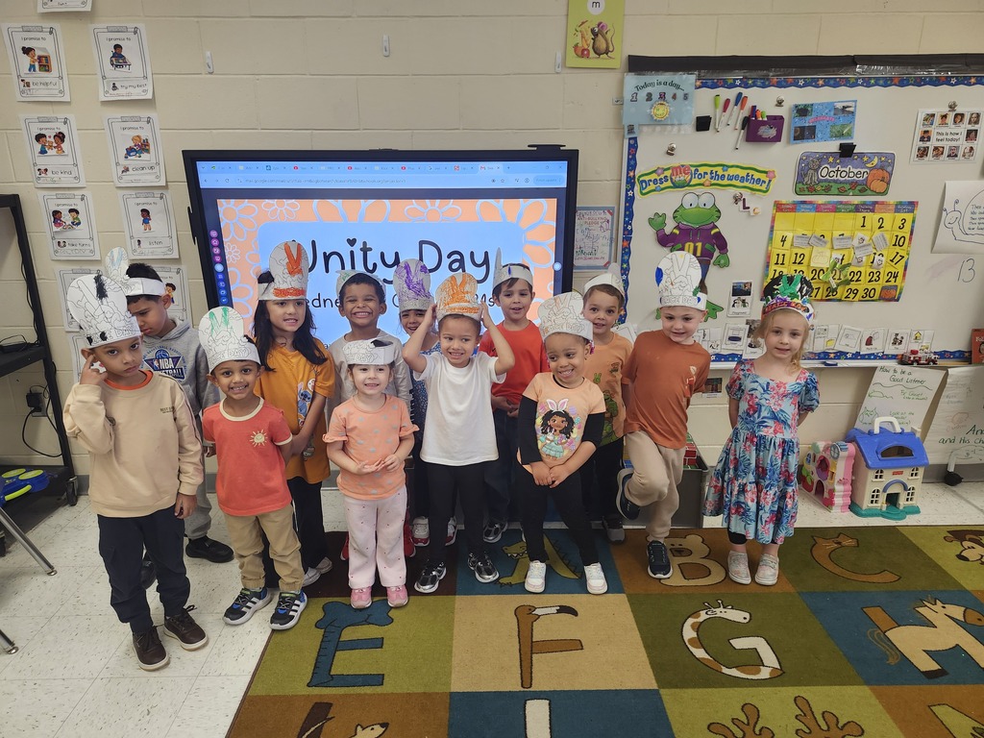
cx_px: 492
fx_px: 654
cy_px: 369
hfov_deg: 73.9
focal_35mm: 23
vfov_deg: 58.9
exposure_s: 1/120
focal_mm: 5.54
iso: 160
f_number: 1.8
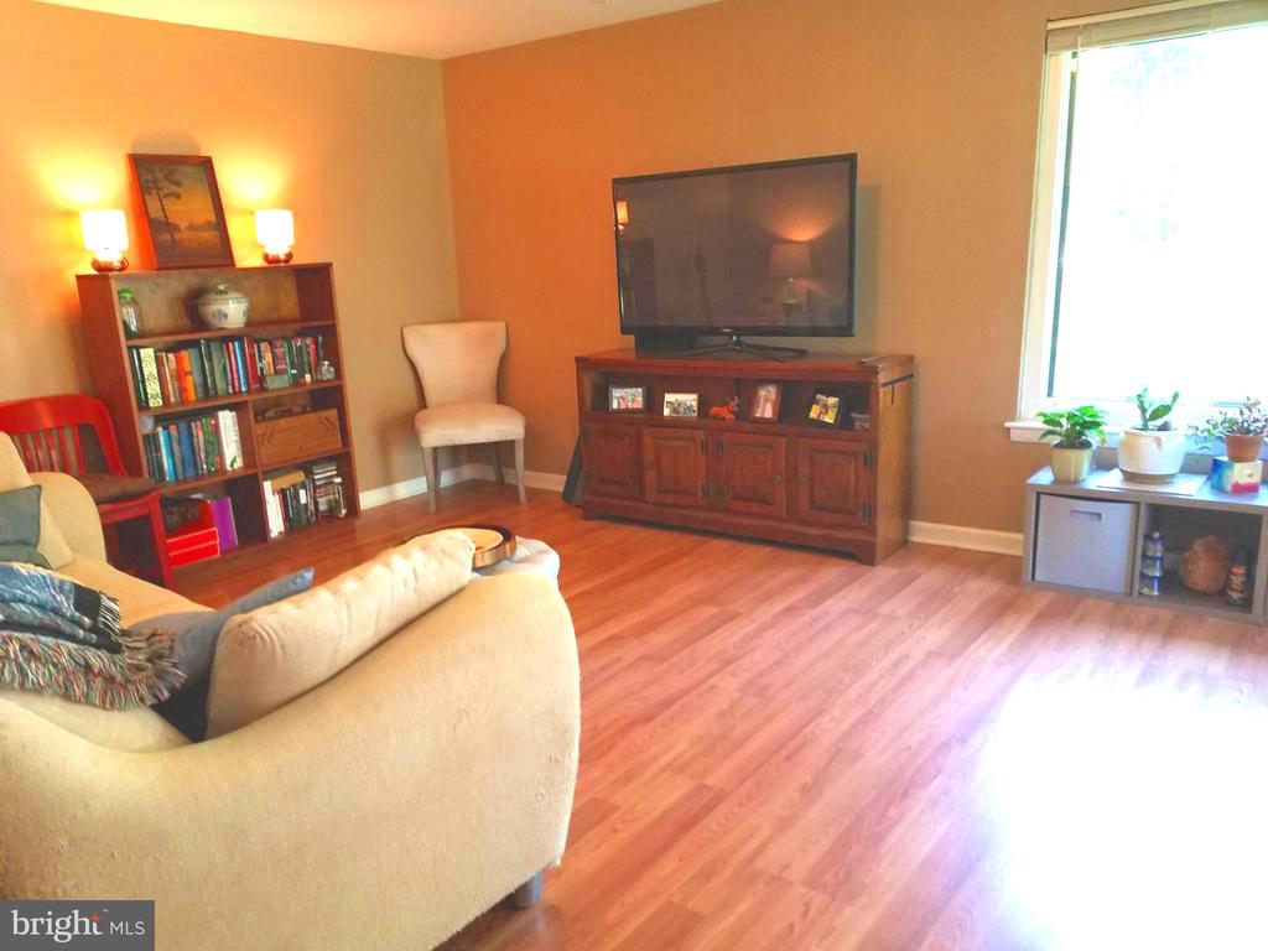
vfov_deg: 53.1
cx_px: 634
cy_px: 476
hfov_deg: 67.3
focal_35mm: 26
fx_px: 952
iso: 160
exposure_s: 1/40
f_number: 1.7
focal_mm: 4.2
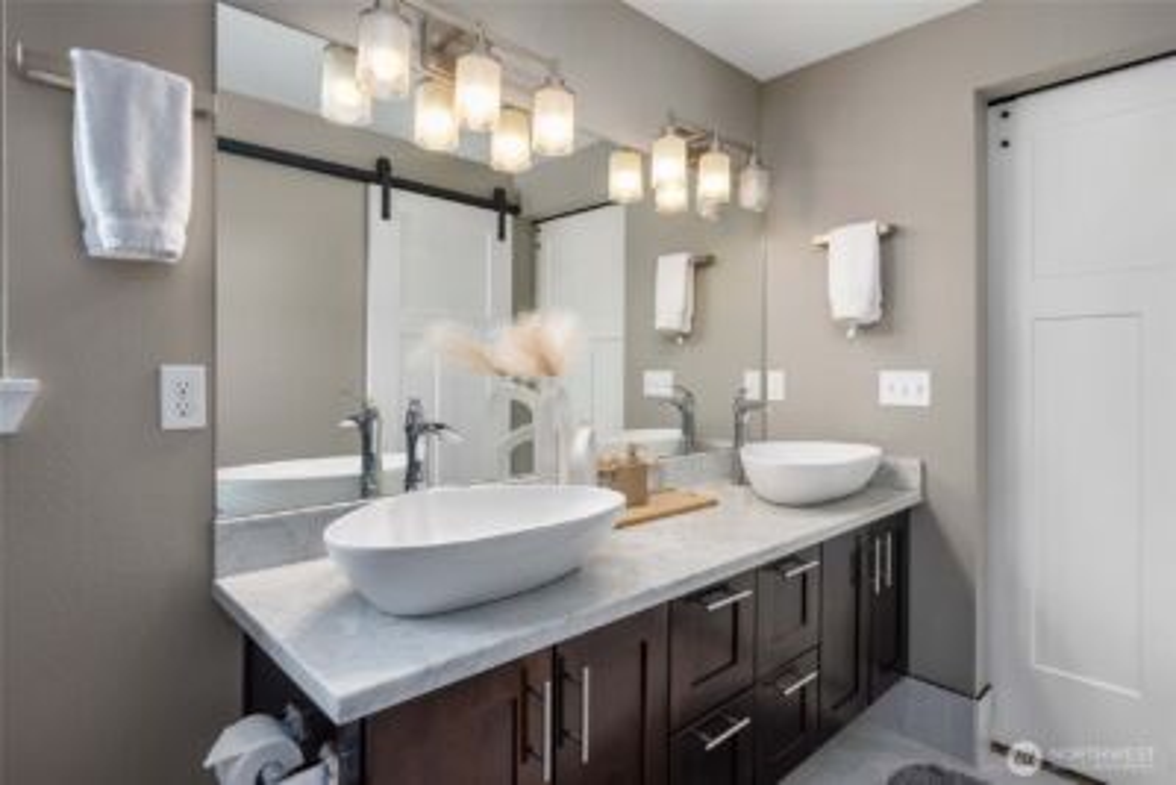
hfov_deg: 90.0
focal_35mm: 18
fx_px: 588
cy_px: 392
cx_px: 588
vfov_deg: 67.4
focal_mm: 18
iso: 1000
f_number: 7.1
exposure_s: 1/10
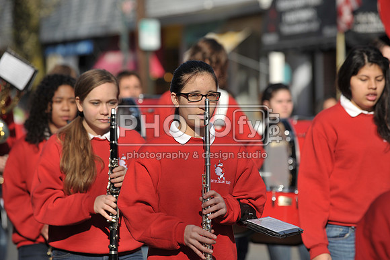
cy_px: 130
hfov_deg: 10.3
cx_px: 195
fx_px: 2165
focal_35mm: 200
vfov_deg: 6.9
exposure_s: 1/2500
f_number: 5.6
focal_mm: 200
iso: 400
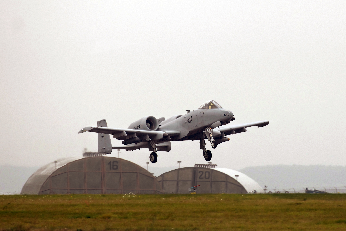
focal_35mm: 300
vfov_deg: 4.6
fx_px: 2883
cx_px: 173
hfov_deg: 6.9
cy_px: 116
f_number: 3.5
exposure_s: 1/500
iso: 500
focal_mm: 200
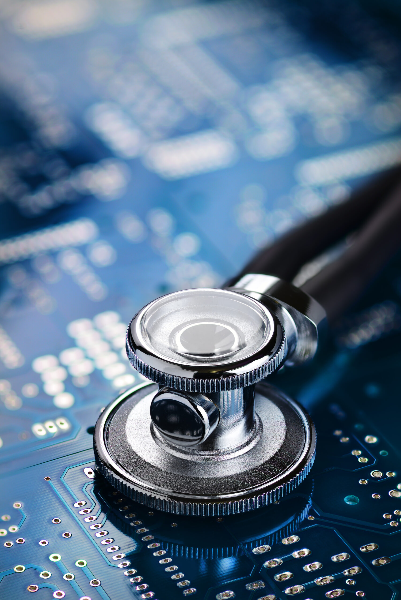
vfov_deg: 20.4
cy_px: 300
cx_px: 200
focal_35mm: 100
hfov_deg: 13.7
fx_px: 1669
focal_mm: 100
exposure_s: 1/125
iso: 100
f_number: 5.6
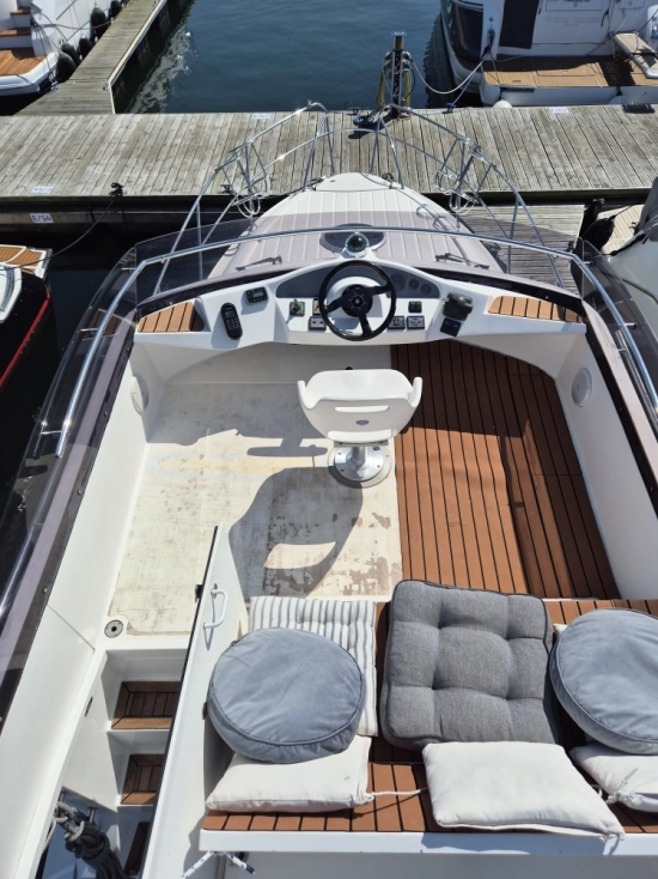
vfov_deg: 73.9
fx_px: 583
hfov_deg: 58.9
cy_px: 440
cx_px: 329
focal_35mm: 23
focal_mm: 5.4
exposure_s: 1/4304
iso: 25
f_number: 1.8
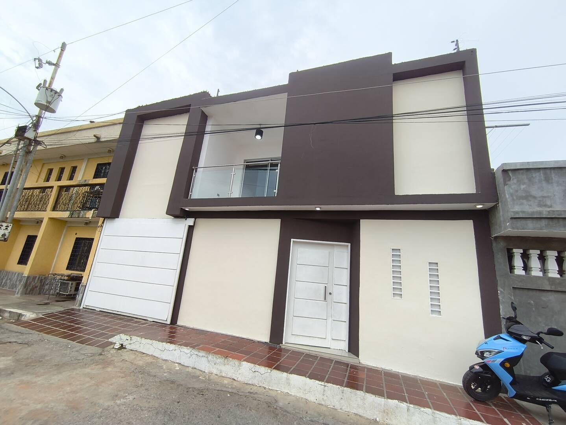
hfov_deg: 98.1
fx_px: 245
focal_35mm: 15
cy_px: 212
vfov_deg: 81.8
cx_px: 283
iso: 50
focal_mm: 1.65
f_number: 2.2
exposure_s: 1/1032
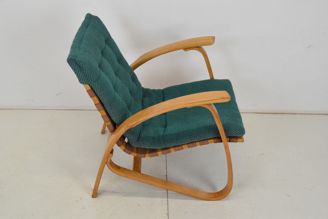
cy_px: 110
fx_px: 383
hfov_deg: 46.4
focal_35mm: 42
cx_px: 164
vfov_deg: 31.9
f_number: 8
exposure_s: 1/250
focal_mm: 28
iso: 1600
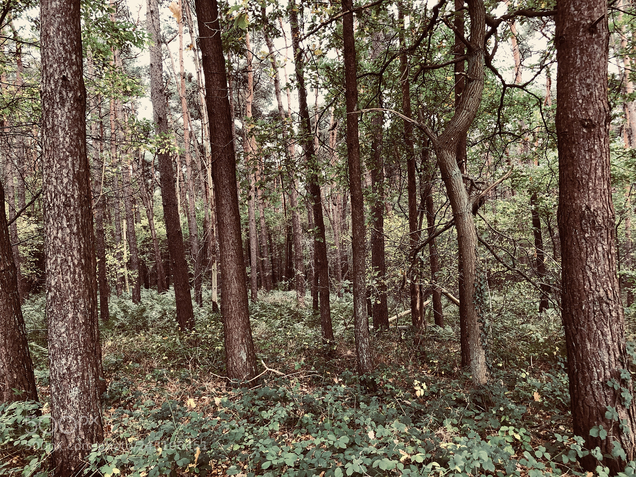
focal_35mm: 29
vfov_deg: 48.2
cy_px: 238
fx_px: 533
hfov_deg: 61.7
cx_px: 318
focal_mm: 3.99
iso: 40
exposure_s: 1/33
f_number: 1.8
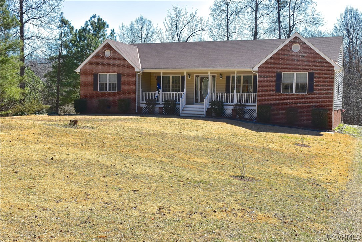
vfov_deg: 29.9
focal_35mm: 45
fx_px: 452
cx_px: 181
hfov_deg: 43.6
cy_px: 121
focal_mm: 30
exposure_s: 1/320
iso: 400
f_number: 11
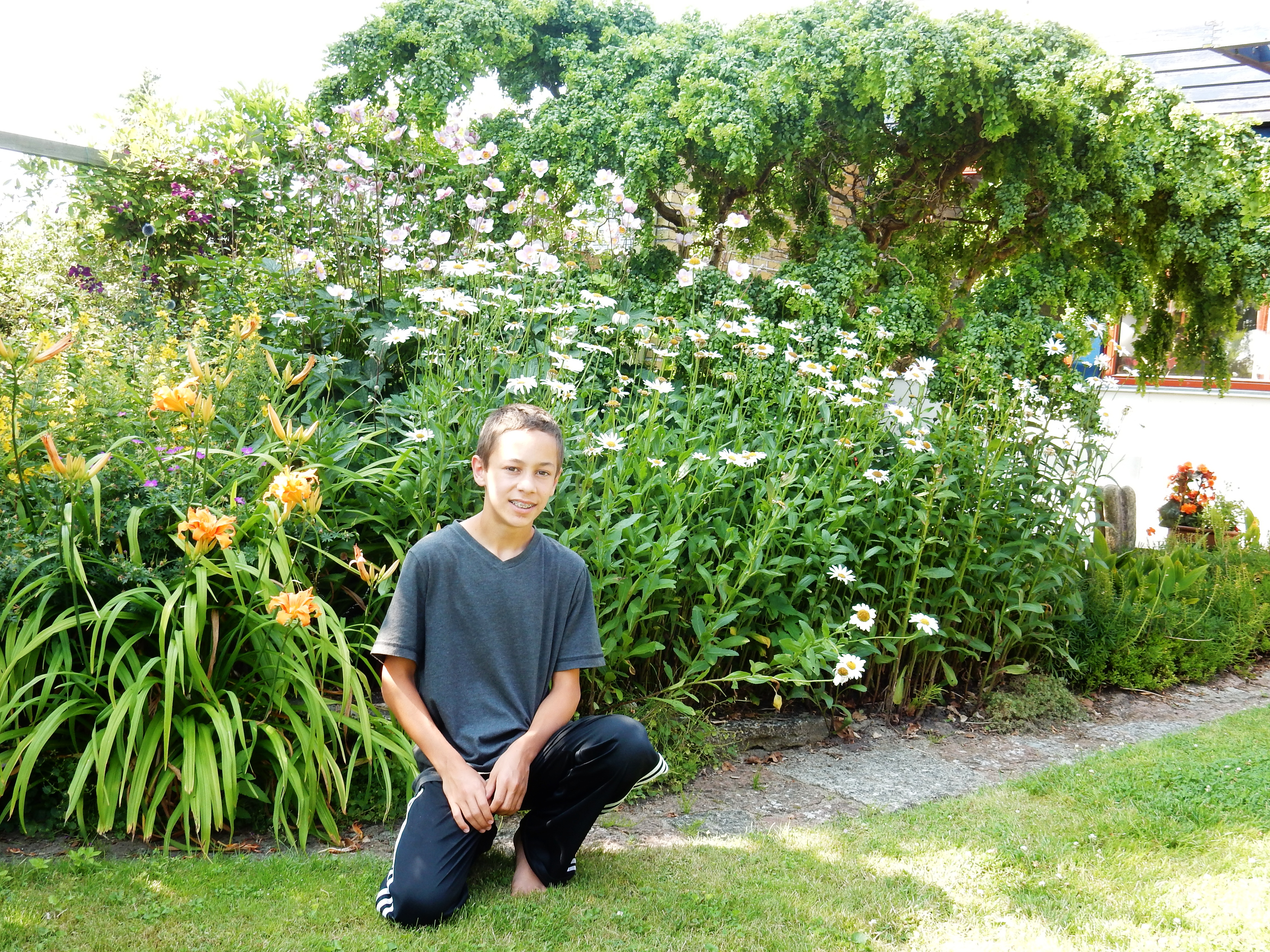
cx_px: 635
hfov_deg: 37.5
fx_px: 1871
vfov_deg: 28.6
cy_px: 476
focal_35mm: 51
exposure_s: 1/80
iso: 125
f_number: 4.5
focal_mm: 9
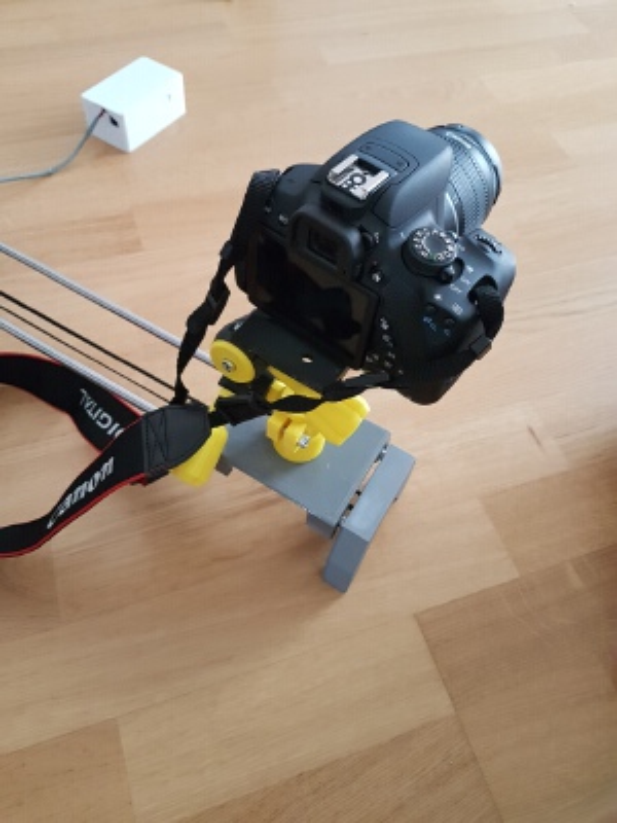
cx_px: 308
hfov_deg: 53.1
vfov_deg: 67.3
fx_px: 618
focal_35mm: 26
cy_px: 412
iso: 640
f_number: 1.7
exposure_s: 1/38
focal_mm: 4.2
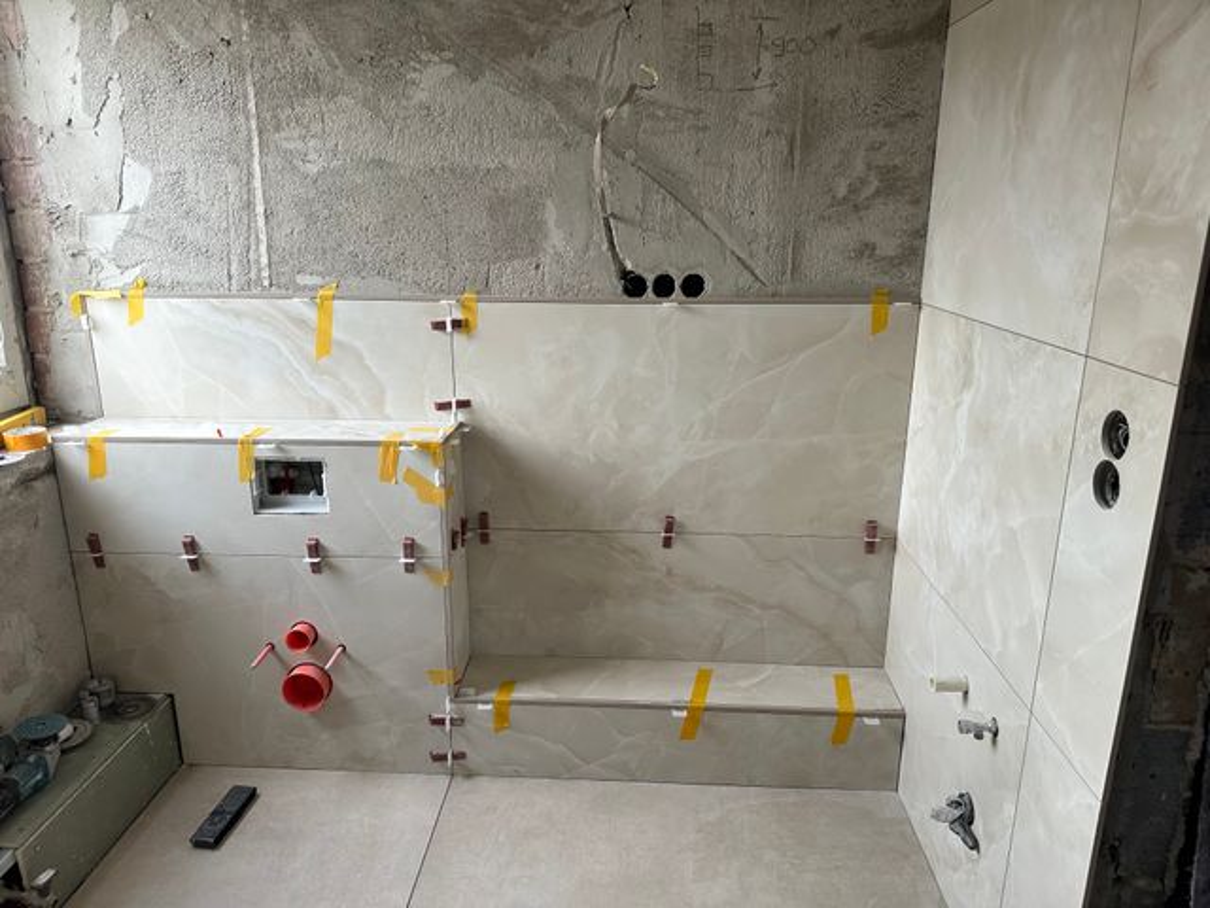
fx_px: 839
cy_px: 454
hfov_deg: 71.6
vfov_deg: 56.8
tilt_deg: -14.6
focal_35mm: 24
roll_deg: -0.3
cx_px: 605
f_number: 1.78
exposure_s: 1/121
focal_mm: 6.86
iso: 125
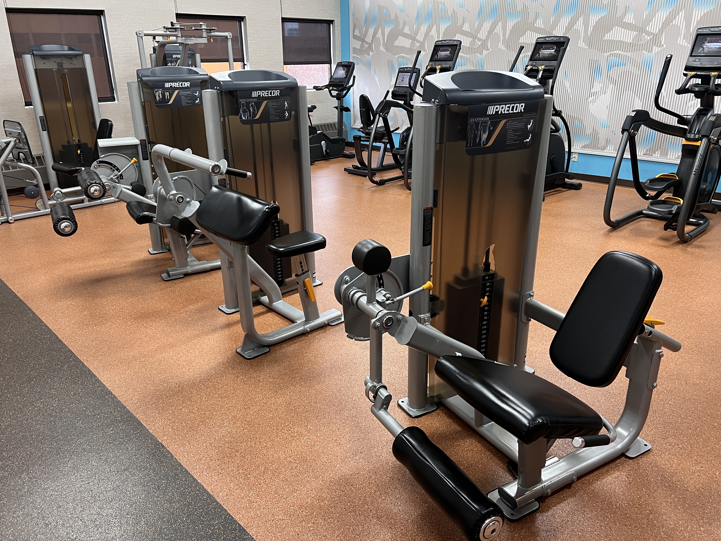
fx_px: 562
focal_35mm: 27
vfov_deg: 51.3
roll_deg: +1.3
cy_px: 266
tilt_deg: -21.4
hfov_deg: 65.3
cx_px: 358
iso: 250
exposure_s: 1/60
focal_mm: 5.7
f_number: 1.5
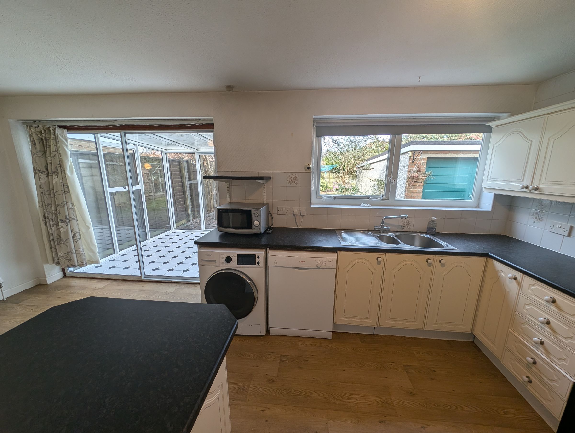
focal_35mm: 12
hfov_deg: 110.5
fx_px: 200
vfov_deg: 94.6
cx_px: 288
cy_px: 216
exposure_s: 1/151
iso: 38
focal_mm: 2.23
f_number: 1.95
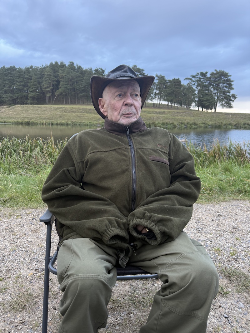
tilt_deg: -12.5
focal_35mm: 24
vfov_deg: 71.6
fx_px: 231
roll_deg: -0.7
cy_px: 166
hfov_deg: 56.8
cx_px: 125
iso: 125
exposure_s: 1/129
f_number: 1.78
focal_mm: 6.76
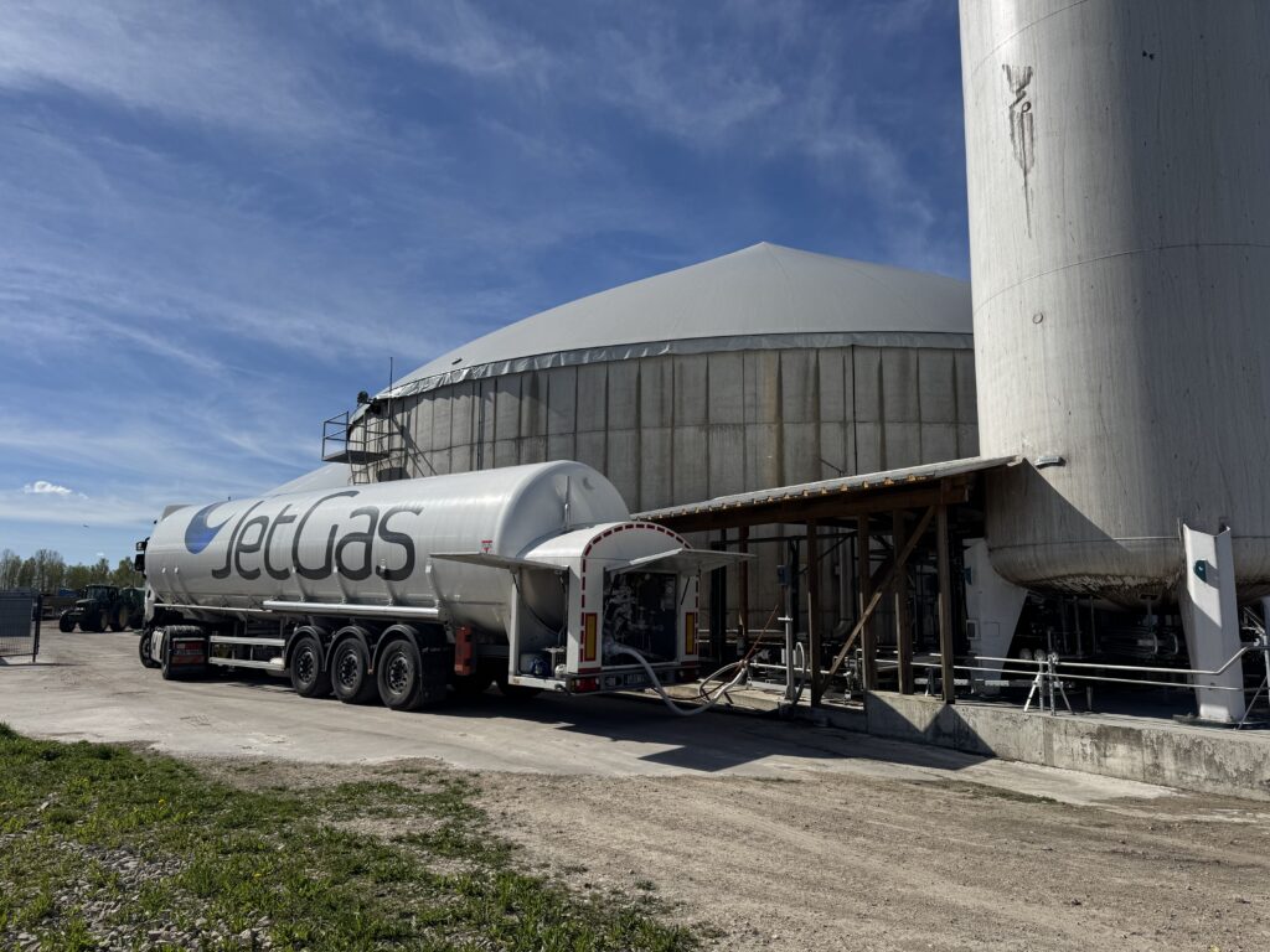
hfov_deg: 71.6
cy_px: 476
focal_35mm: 24
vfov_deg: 56.8
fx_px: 881
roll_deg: -0.7
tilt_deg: +7.4
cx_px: 635
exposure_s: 1/9009
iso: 80
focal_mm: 6.76
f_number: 1.78
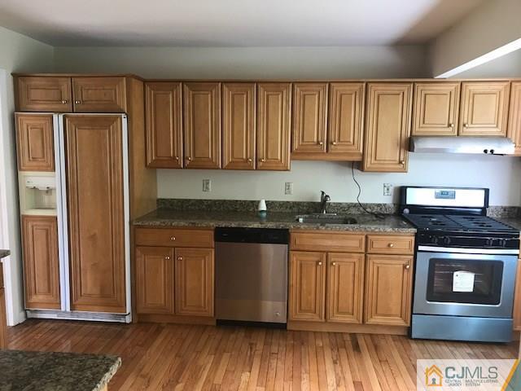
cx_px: 260
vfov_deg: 49.7
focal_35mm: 28
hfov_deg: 63.4
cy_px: 196
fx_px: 421
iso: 40
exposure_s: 1/15
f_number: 1.8
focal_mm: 3.99
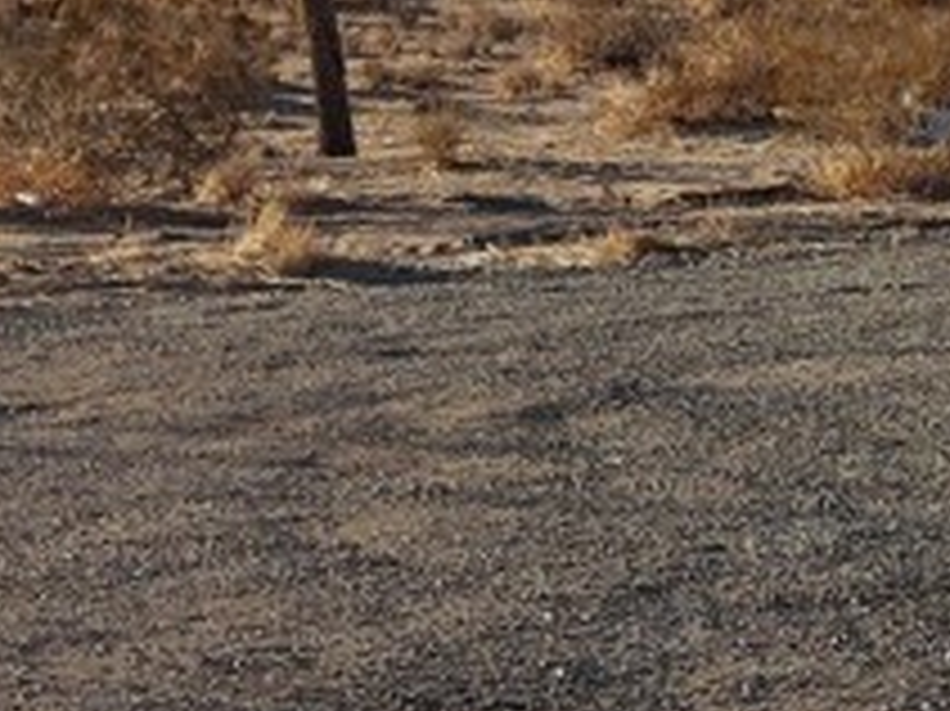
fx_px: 2085
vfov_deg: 18.8
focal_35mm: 76
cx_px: 1256
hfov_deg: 22.7
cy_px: -9
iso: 50
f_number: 2
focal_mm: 4.6
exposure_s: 1/1165
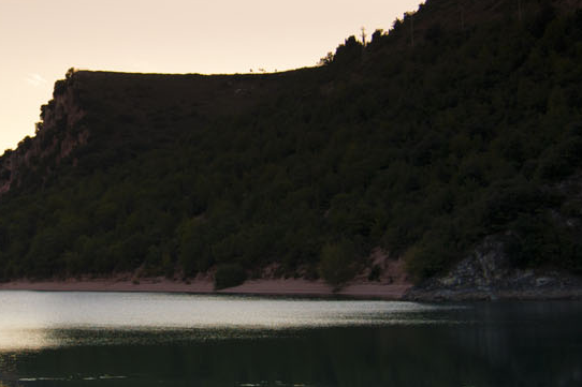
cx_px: -41
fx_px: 1907
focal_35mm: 118
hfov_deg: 16.9
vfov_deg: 11.6
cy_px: 171
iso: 200
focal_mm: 40
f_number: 4
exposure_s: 1/640
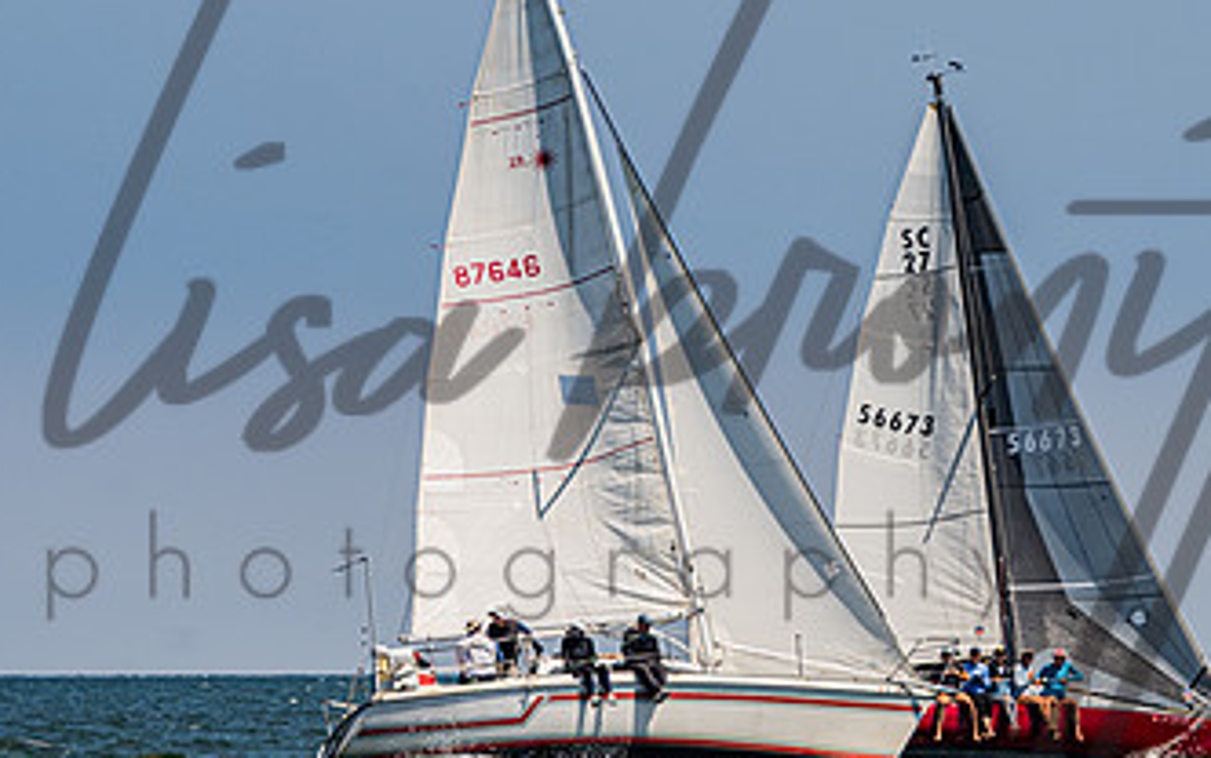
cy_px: 100
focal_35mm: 446
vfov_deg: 2.9
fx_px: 14730
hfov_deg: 4.7
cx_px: 1138
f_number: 8
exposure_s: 1/1250
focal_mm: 180
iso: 400
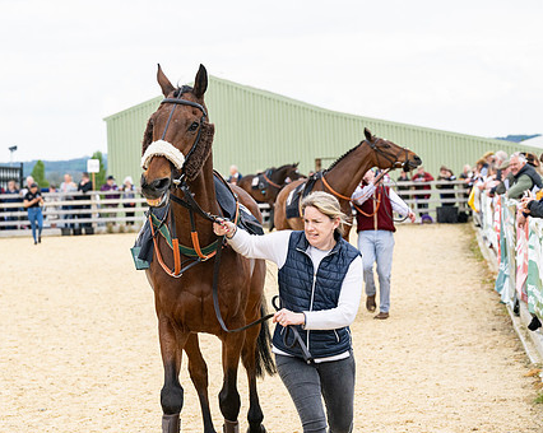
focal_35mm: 122
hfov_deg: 15.8
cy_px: 234
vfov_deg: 12.6
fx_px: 1959
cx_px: 250
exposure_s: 1/2500
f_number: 4
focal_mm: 70
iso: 400
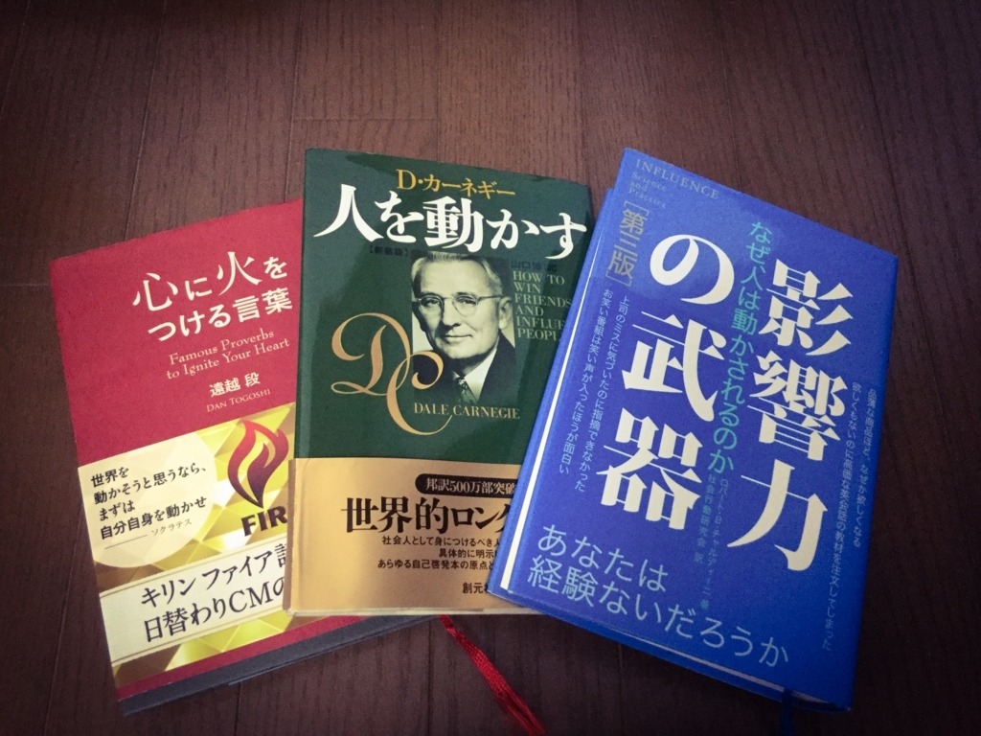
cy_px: 368
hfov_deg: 58.4
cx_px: 490
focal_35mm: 31
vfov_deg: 45.4
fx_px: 879
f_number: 2.4
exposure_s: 1/30
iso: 250
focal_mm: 3.3
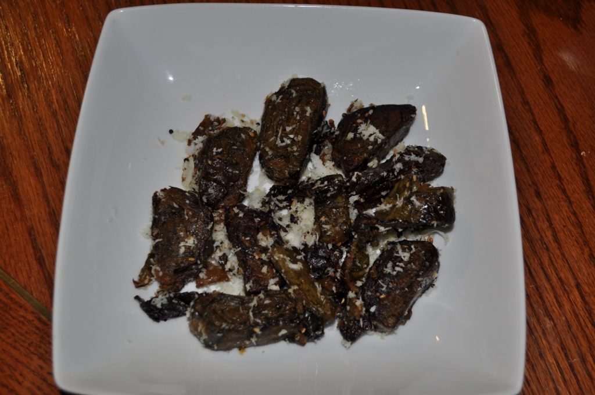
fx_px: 792
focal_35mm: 48
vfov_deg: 28.0
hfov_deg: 41.2
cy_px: 198
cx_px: 298
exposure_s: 1/60
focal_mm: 32
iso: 250
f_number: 4.8
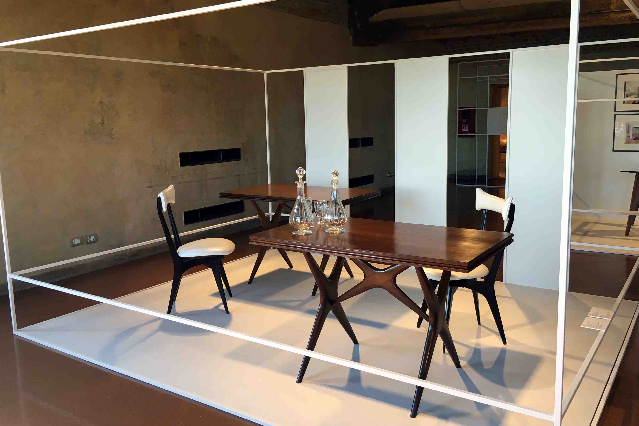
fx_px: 550
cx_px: 325
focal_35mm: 31
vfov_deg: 42.3
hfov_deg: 60.3
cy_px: 202
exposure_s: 1/33
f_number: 2.2
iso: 40
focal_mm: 4.15
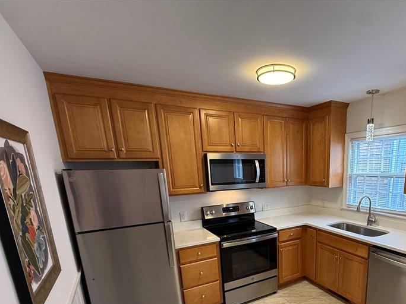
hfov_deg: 76.1
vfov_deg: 60.2
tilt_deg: -12.7
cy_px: 226
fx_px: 246
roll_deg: +0.9
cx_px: 275
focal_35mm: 21
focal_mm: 2.22
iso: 320
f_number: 2.2
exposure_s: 1/120
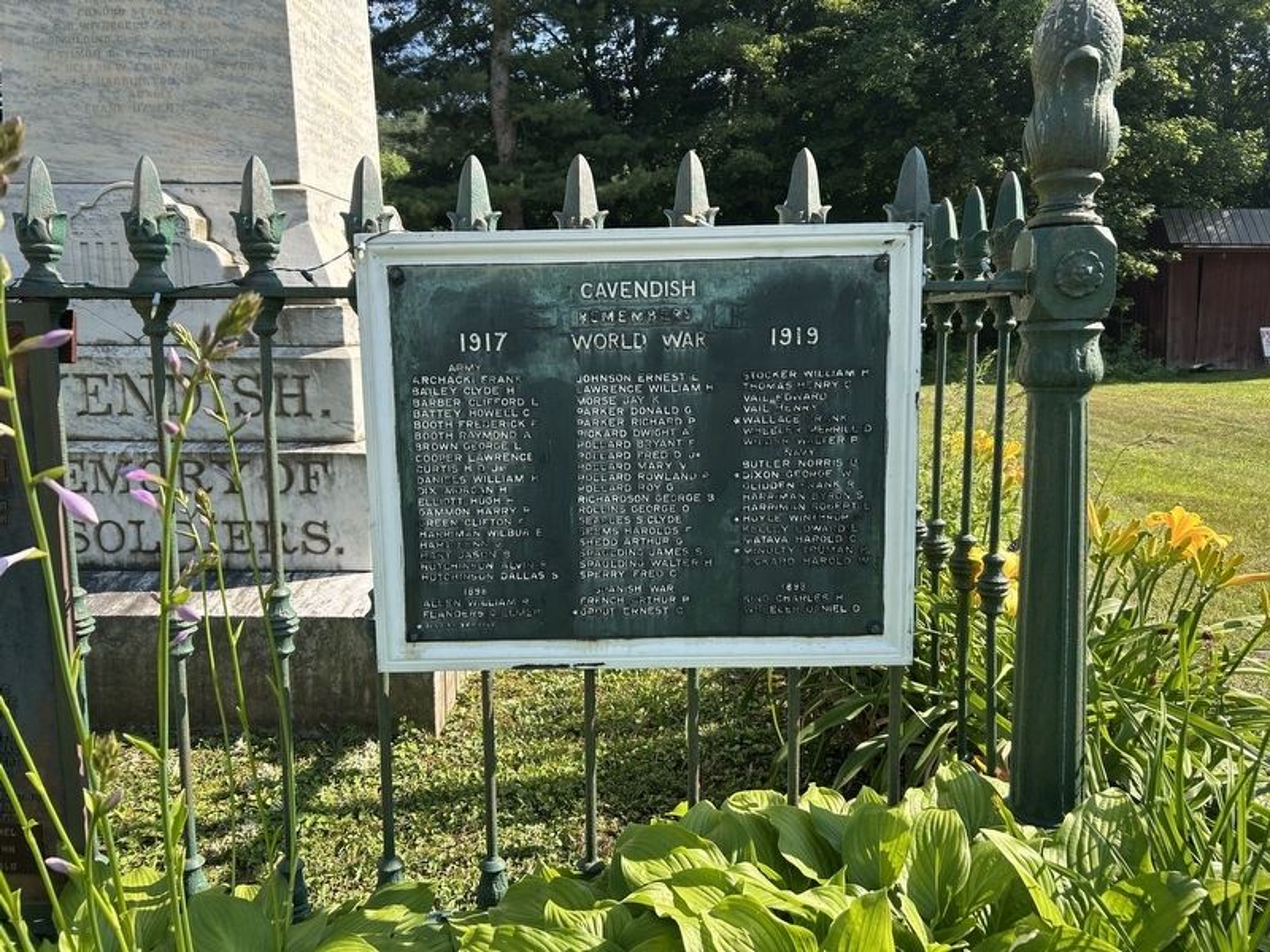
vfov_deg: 53.1
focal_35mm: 26
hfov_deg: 67.3
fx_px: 954
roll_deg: +0.1
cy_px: 476
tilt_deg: -8.3
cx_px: 635
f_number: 1.5
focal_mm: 5.7
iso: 50
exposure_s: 1/1224
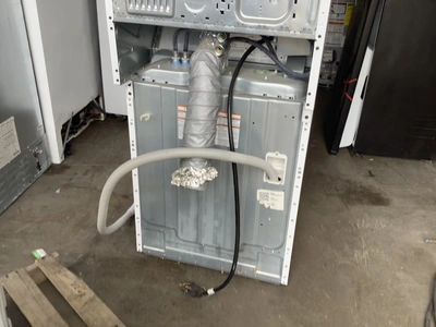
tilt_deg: -31.9
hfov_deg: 58.4
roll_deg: -1.7
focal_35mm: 31
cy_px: 164
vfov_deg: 45.4
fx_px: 390
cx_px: 218
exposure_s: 1/120
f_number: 2.4
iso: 32
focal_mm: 3.3
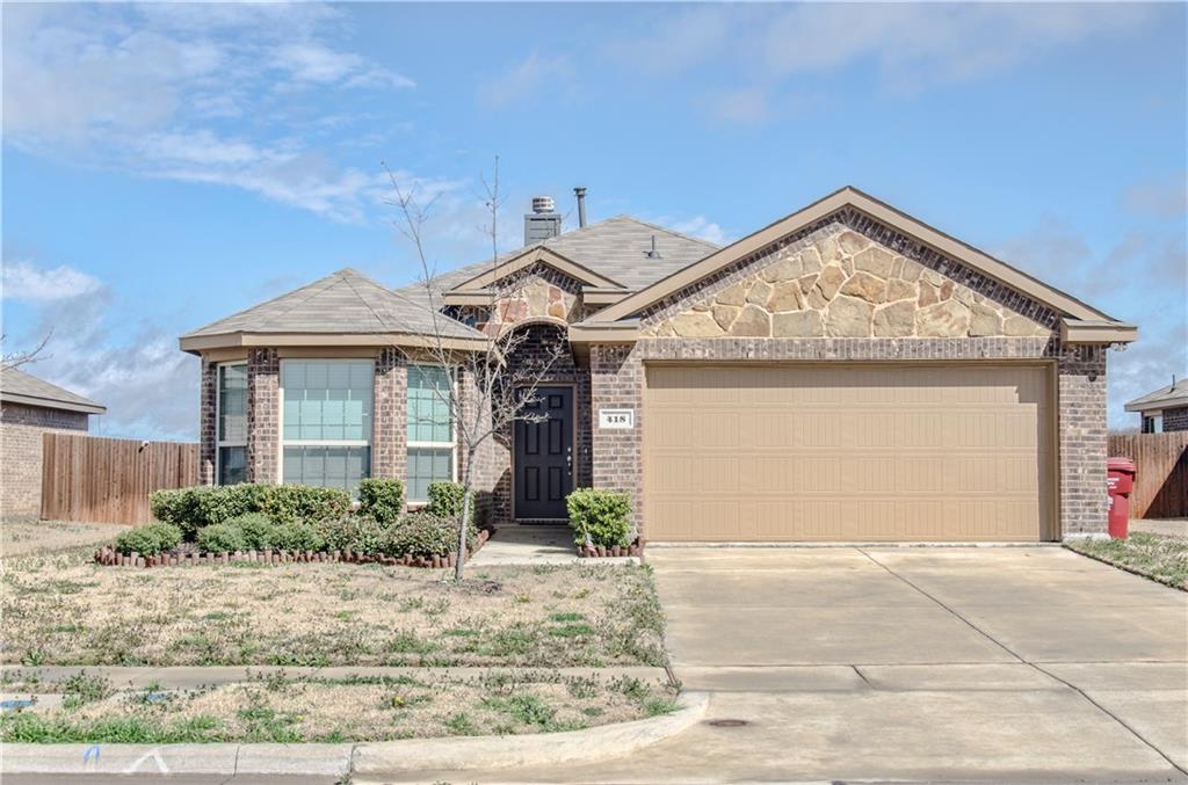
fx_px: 1580
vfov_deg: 27.9
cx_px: 594
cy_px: 392
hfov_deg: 41.2
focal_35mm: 48
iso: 100
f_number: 8
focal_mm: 32
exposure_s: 1/320
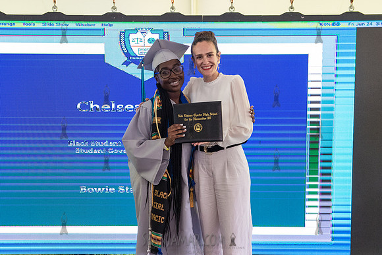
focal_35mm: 60
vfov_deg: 22.7
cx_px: 186
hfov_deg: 33.6
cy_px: 159
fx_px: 632
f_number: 4
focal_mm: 42
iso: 2500
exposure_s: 1/800
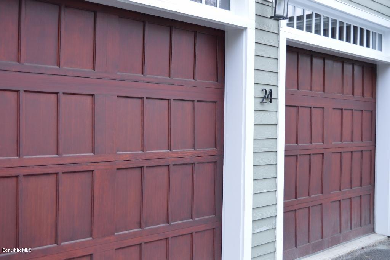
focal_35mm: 51
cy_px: 130
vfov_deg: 26.4
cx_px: 195
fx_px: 552
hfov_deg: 38.9
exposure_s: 1/125
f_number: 5.6
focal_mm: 34
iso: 400
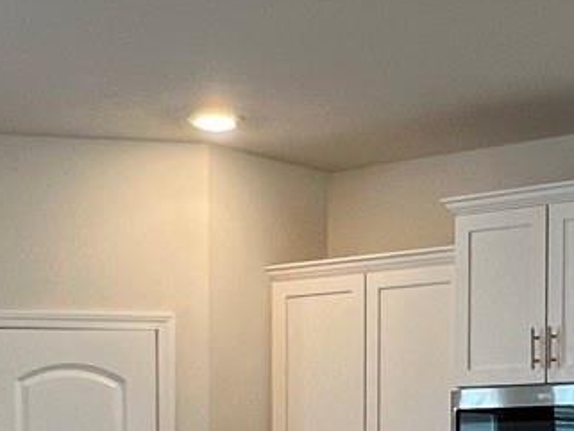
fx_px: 1377
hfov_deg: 23.3
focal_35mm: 83
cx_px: 447
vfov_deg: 16.8
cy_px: 547
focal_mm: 1.57
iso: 160
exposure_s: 1/120
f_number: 1.8
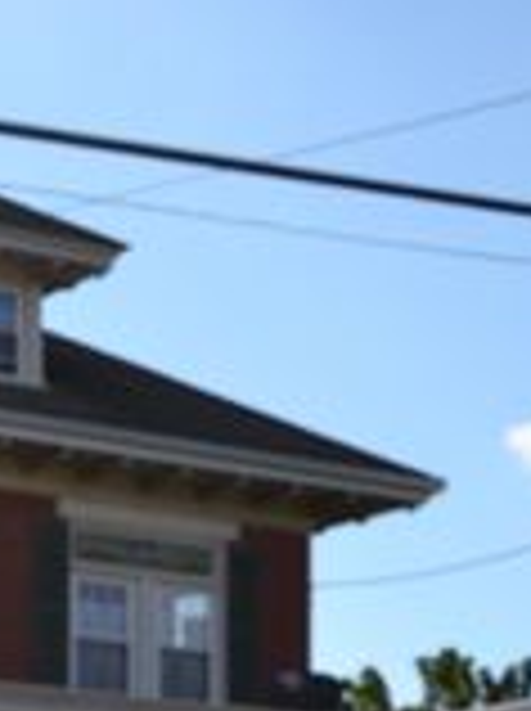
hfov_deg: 10.3
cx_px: -45
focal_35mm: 142
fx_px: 2902
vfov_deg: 13.8
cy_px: 713
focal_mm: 31
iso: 100
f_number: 7.1
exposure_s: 1/200
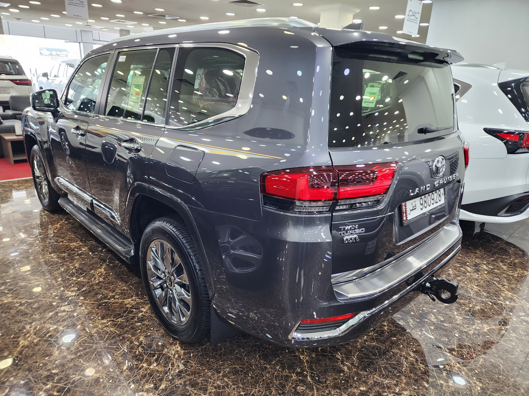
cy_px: 198
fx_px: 351
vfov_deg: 58.9
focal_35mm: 23
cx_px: 264
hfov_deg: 73.9
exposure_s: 1/100
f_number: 1.8
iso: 200
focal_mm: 6.4
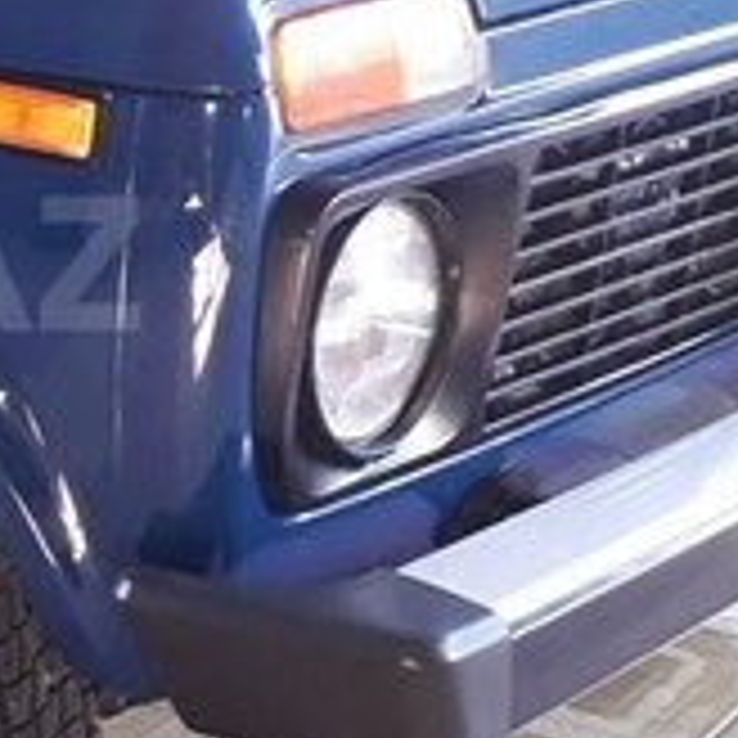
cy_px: 263
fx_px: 2316
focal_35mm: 96
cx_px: -320
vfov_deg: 18.1
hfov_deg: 16.7
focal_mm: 3.6
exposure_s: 1/33
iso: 200
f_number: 1.9
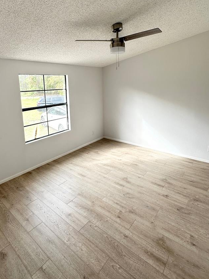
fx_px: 161
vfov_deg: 80.7
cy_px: 111
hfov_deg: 65.7
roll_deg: +1.4
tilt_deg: -9.1
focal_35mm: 20
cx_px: 90
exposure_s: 1/133
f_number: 2.2
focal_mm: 2.22
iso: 40
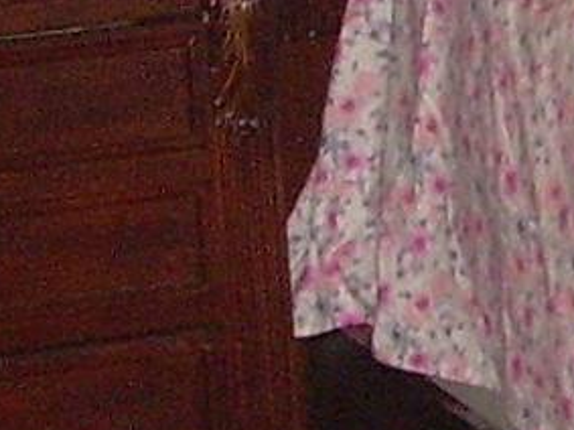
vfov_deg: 5.4
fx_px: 4558
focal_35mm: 275
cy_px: -67
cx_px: 1020
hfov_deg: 7.0
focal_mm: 6.3
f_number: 2.8
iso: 200
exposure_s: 1/60
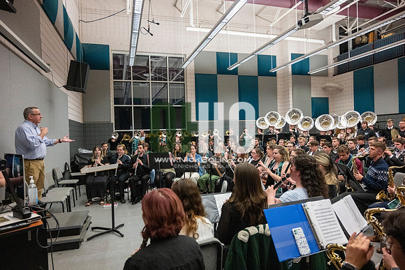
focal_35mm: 24
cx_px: 202
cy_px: 135
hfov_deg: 73.7
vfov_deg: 53.2
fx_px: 270
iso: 10000
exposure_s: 1/500
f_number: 4
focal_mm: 24
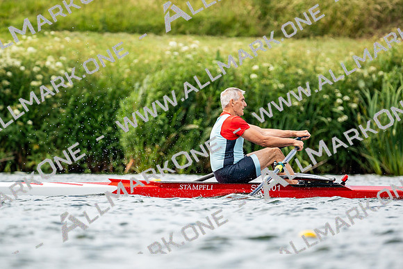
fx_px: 10077
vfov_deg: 1.5
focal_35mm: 900
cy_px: 134
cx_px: 202
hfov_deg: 2.3
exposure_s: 1/2000
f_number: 6.3
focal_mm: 600
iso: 640
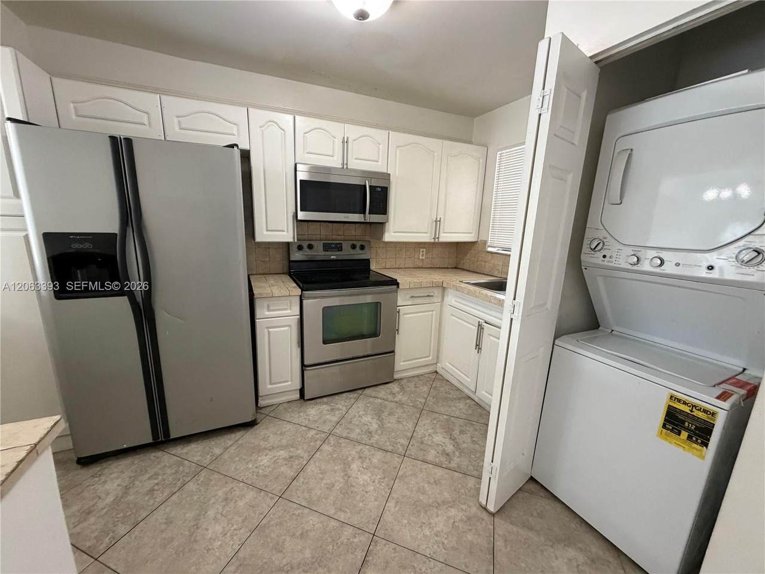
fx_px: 309
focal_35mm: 14
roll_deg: -0.6
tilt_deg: -13.2
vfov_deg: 85.7
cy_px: 287
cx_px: 382
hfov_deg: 102.1
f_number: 2.2
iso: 400
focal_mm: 2.22
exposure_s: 1/60
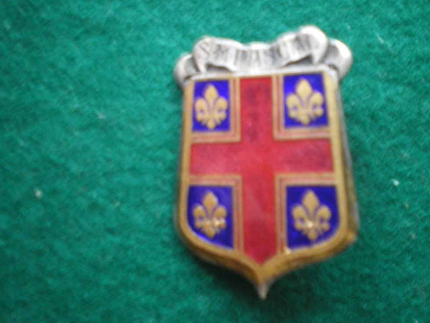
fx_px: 485
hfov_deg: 47.8
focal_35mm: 39
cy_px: 158
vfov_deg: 36.8
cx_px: 219
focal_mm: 6.3
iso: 400
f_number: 3.1
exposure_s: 1/8
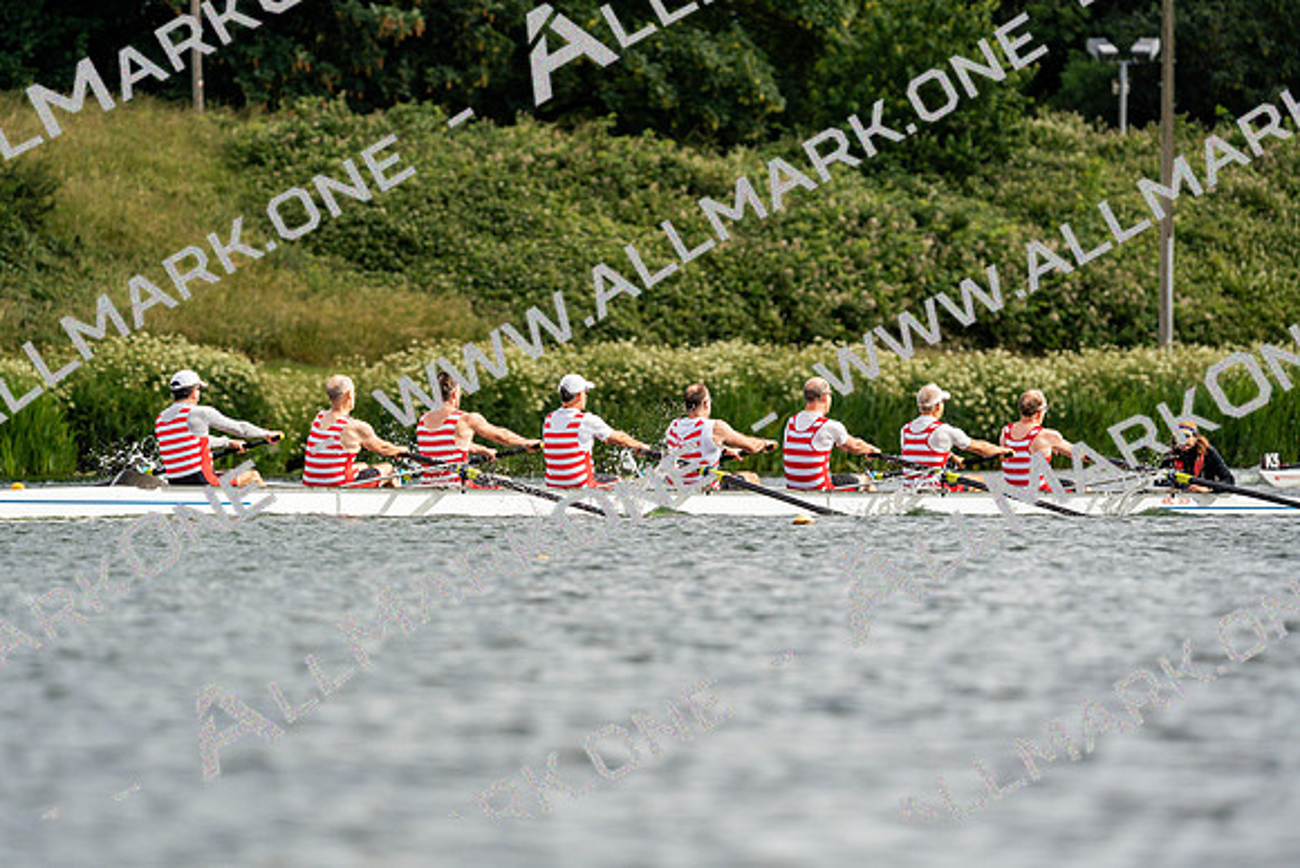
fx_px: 14230
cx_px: 650
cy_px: 434
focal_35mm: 394
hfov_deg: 5.2
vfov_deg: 3.5
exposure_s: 1/2000
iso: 320
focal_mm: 394
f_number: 6.3
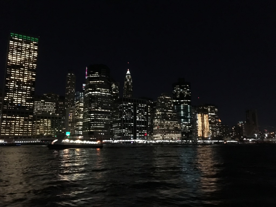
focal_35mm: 29
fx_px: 231
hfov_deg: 61.7
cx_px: 138
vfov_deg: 48.2
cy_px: 104
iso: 800
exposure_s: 1/15
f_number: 2.2
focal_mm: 4.15
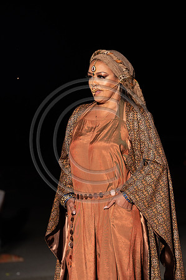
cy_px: 140
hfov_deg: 9.4
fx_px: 1126
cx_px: 93
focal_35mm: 145
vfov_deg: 14.2
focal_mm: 145
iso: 1000
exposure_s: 1/200
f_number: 6.3
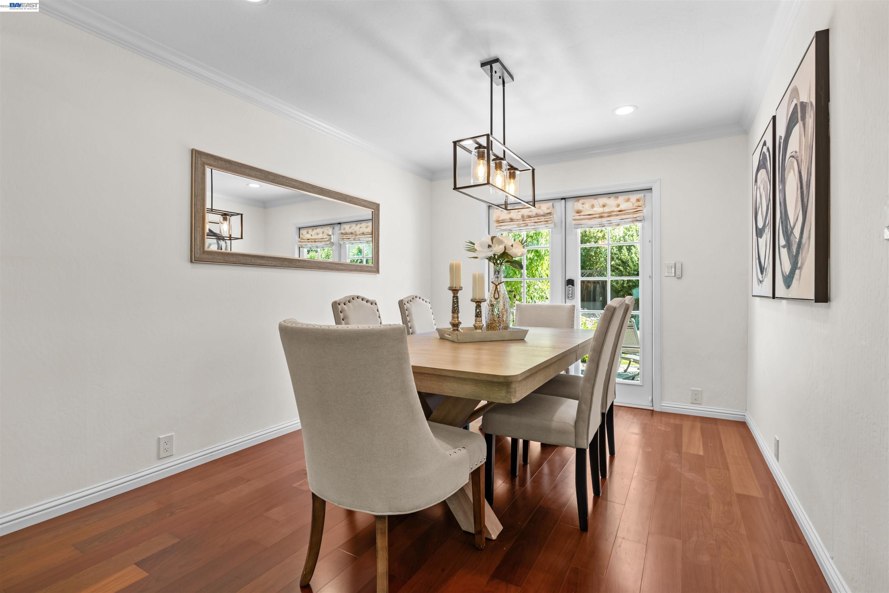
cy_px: 296
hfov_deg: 96.7
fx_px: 395
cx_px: 444
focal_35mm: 16
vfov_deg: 73.7
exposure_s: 1/2
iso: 100
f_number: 8
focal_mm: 16
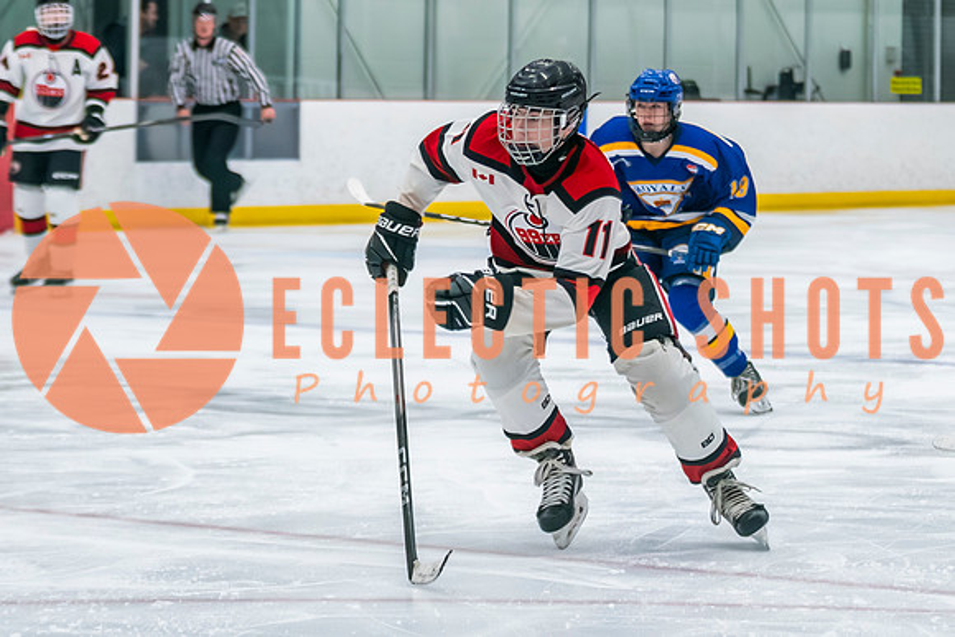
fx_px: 4694
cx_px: 535
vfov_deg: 7.8
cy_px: 286
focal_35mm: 177
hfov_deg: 11.6
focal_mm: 80
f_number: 2.8
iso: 1600
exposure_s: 1/640
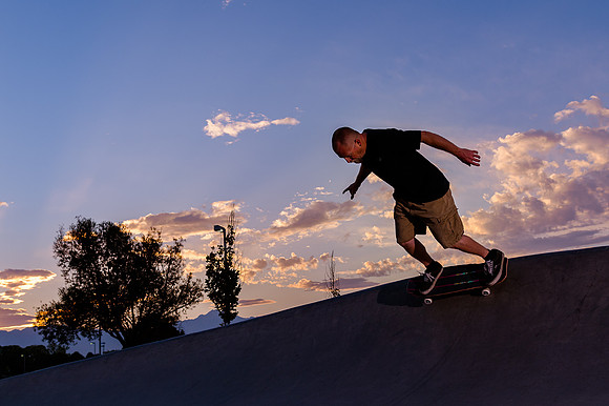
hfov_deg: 48.7
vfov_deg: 33.5
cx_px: 319
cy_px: 198
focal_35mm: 40
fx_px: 673
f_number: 5
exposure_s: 1/500
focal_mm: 30
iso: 400
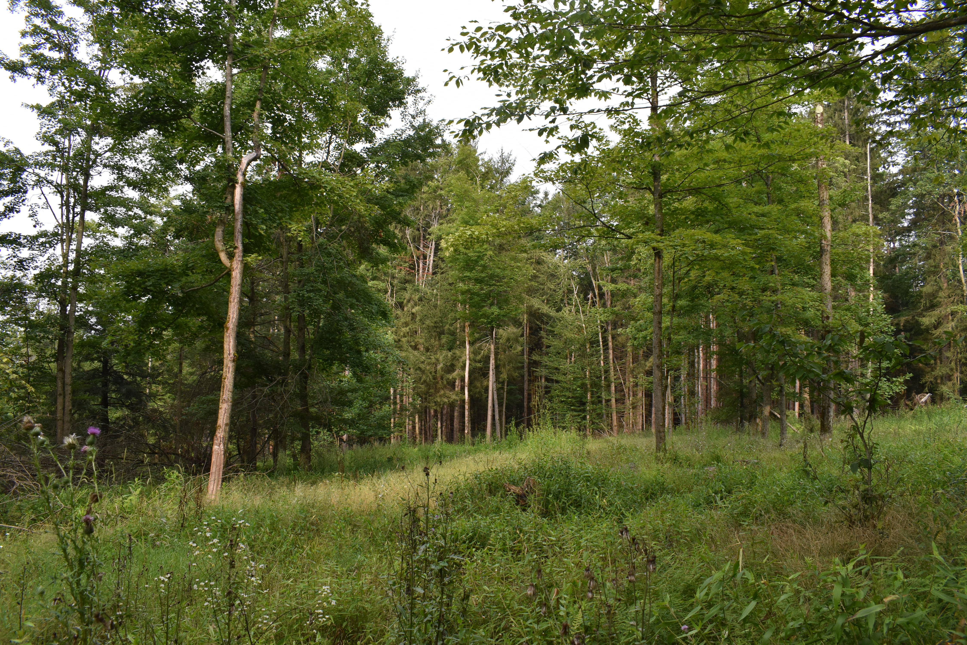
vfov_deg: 48.0
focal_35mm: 27
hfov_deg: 67.4
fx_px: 725
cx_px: 484
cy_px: 322
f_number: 8
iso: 400
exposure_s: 1/250
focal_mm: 18
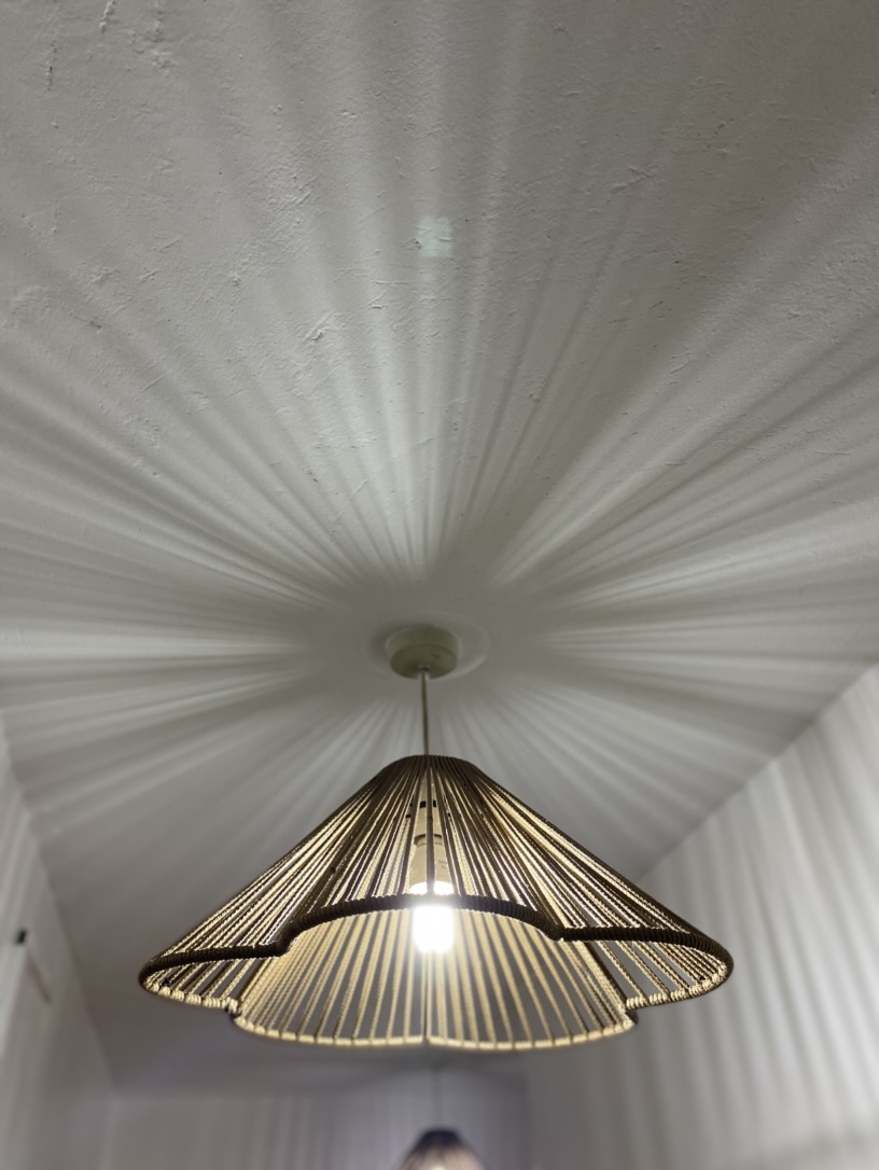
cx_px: 440
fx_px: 879
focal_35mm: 26
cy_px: 585
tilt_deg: +38.9
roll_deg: +4.1
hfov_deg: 53.1
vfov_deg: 67.3
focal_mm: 4.25
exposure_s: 1/50
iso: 160
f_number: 1.8
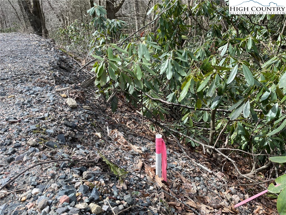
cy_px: 108
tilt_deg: -27.1
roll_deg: +3.1
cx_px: 143
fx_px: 215
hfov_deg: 67.3
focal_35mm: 26
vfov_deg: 53.1
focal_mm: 4.2
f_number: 1.6
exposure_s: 1/569
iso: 32
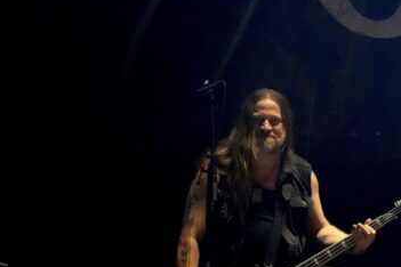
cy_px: 188
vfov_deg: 13.0
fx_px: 1169
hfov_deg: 18.7
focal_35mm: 105
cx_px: 438
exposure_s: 1/125
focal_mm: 32
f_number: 4
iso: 6400
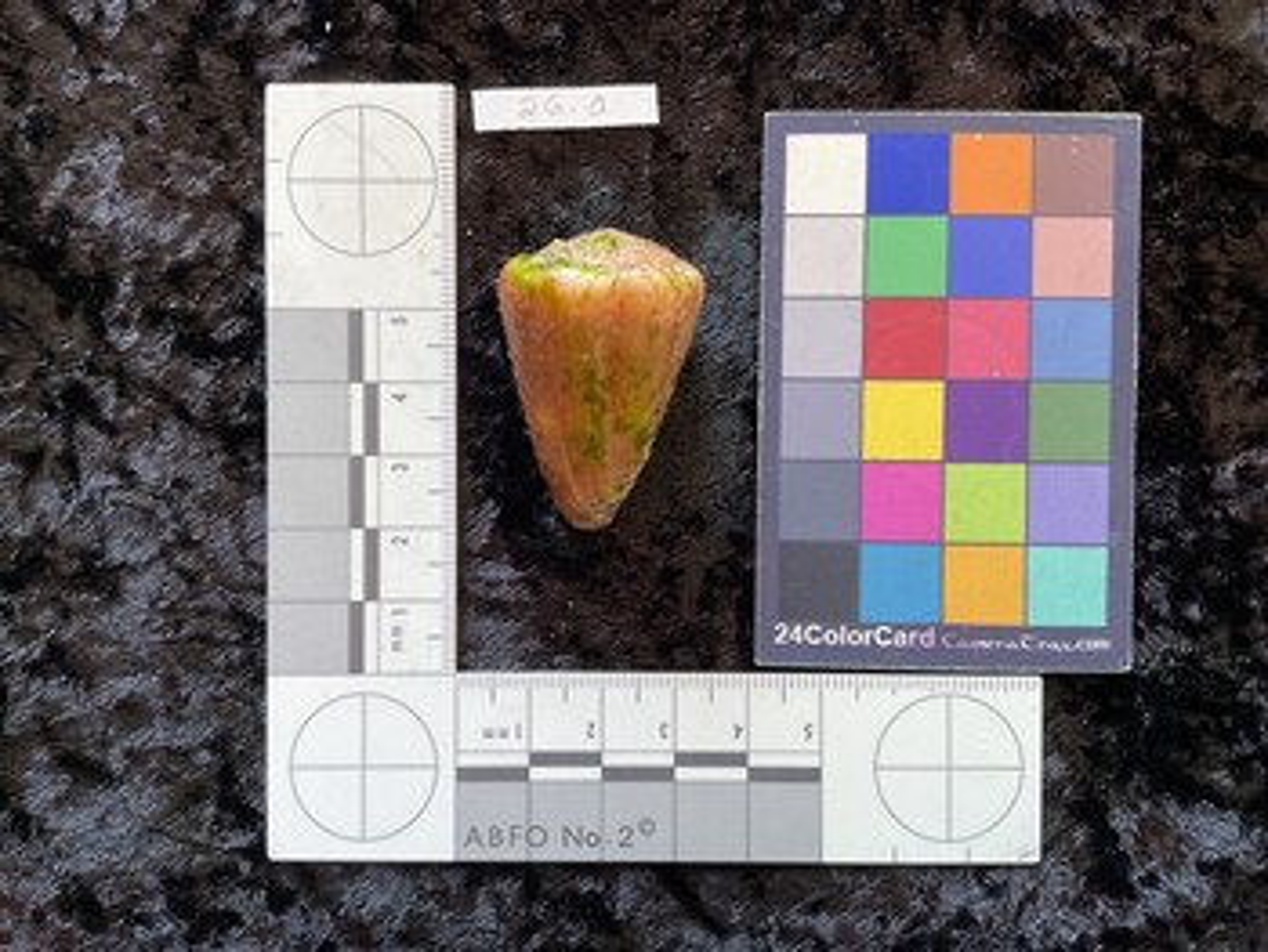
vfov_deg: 48.3
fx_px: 1063
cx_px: 634
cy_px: 476
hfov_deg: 61.6
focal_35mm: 29
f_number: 1.8
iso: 50
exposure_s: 1/60
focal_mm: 3
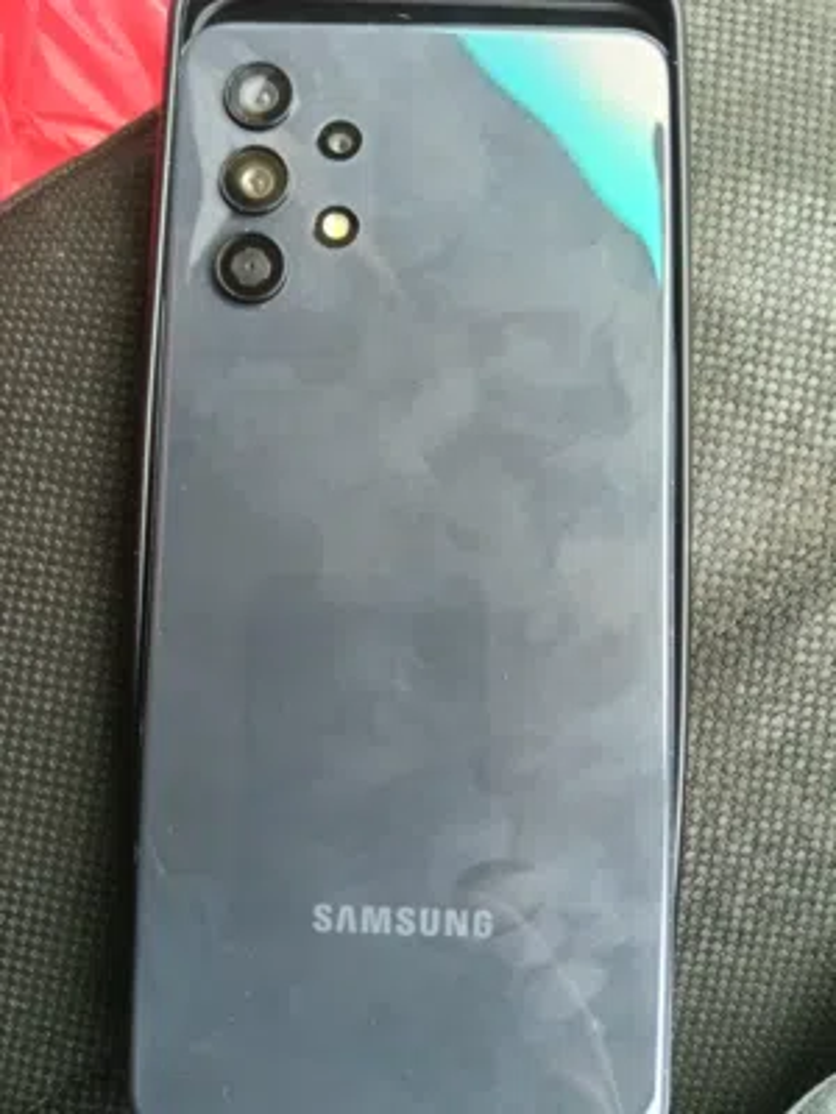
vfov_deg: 65.3
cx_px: 418
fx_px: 869
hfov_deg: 51.4
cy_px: 557
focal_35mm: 27
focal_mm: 3.98
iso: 400
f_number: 1.8
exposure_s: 1/100
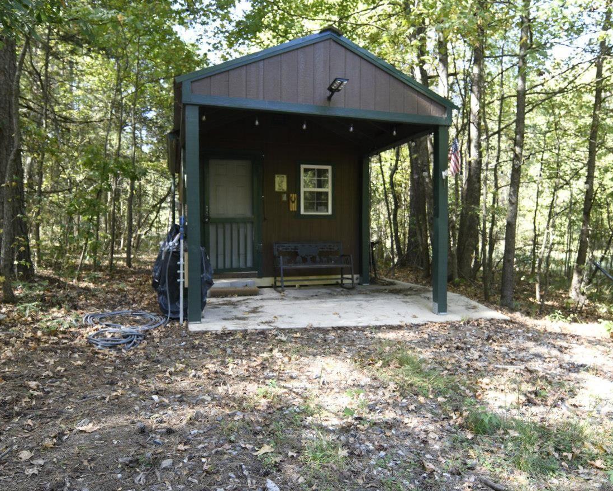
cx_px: 318
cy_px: 249
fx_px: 417
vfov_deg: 60.9
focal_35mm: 23
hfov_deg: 72.6
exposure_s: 1/40
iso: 64
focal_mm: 14
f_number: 3.2
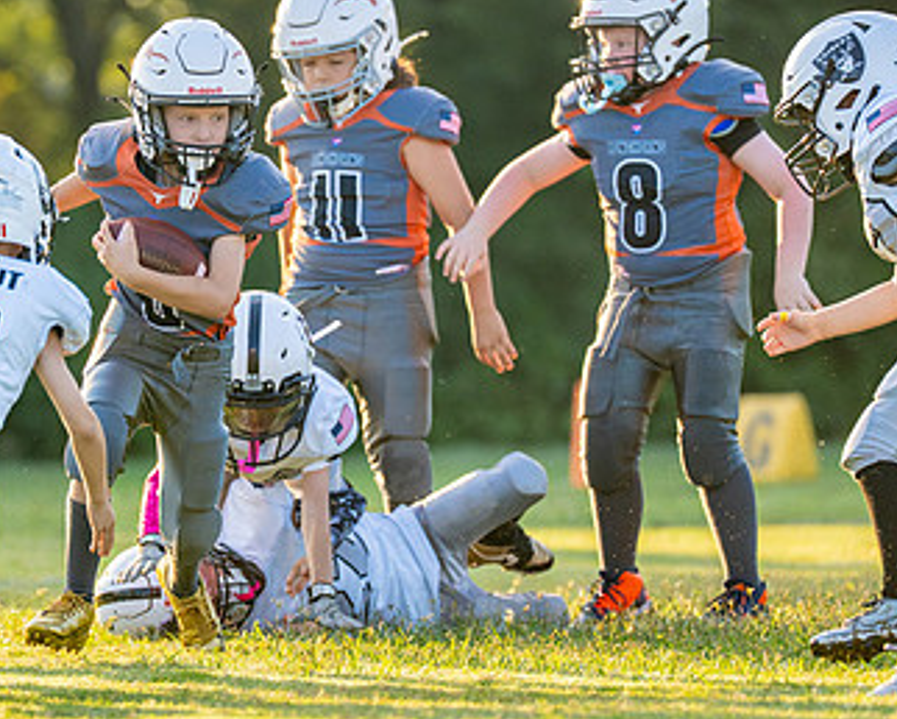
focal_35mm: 445
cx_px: 236
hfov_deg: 4.3
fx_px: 11821
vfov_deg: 3.5
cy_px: 340
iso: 500
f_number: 2.8
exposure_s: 1/2500
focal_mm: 200
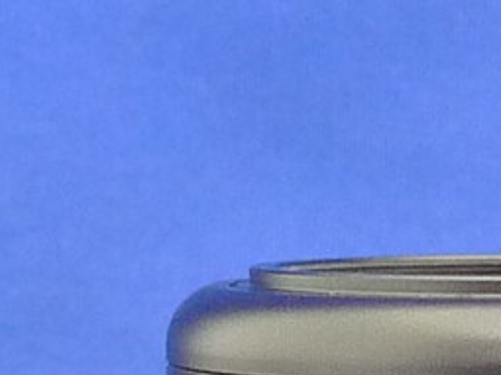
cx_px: 468
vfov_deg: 6.6
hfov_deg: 8.9
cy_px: 597
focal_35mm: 221
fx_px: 3197
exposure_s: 1/30
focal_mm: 5.4
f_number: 2.1
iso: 400
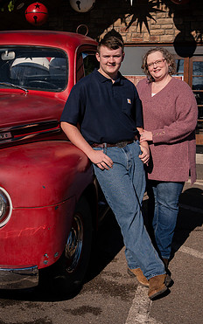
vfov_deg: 37.5
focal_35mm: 54
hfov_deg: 23.7
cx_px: 51
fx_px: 478
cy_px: 141
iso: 200
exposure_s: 1/4000
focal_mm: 29
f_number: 4
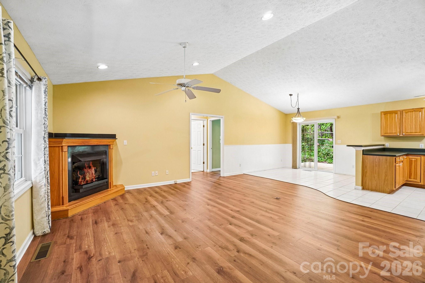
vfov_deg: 77.3
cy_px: 142
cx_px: 212
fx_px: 177
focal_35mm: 15
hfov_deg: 100.4
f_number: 8
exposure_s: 1/10
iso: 400
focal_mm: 10
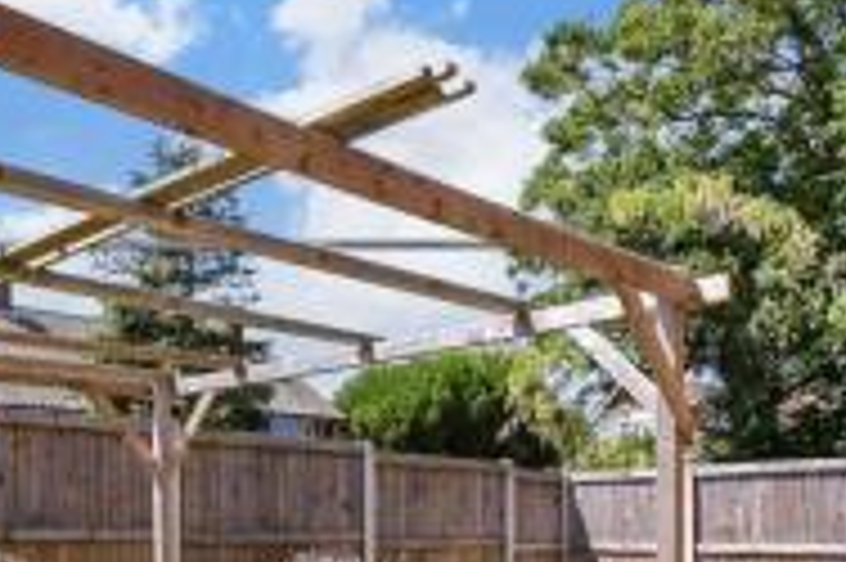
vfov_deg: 33.2
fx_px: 892
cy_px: 501
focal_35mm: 38
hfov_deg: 50.6
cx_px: 360
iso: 4000
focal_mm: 10
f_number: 9
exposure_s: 1/6400
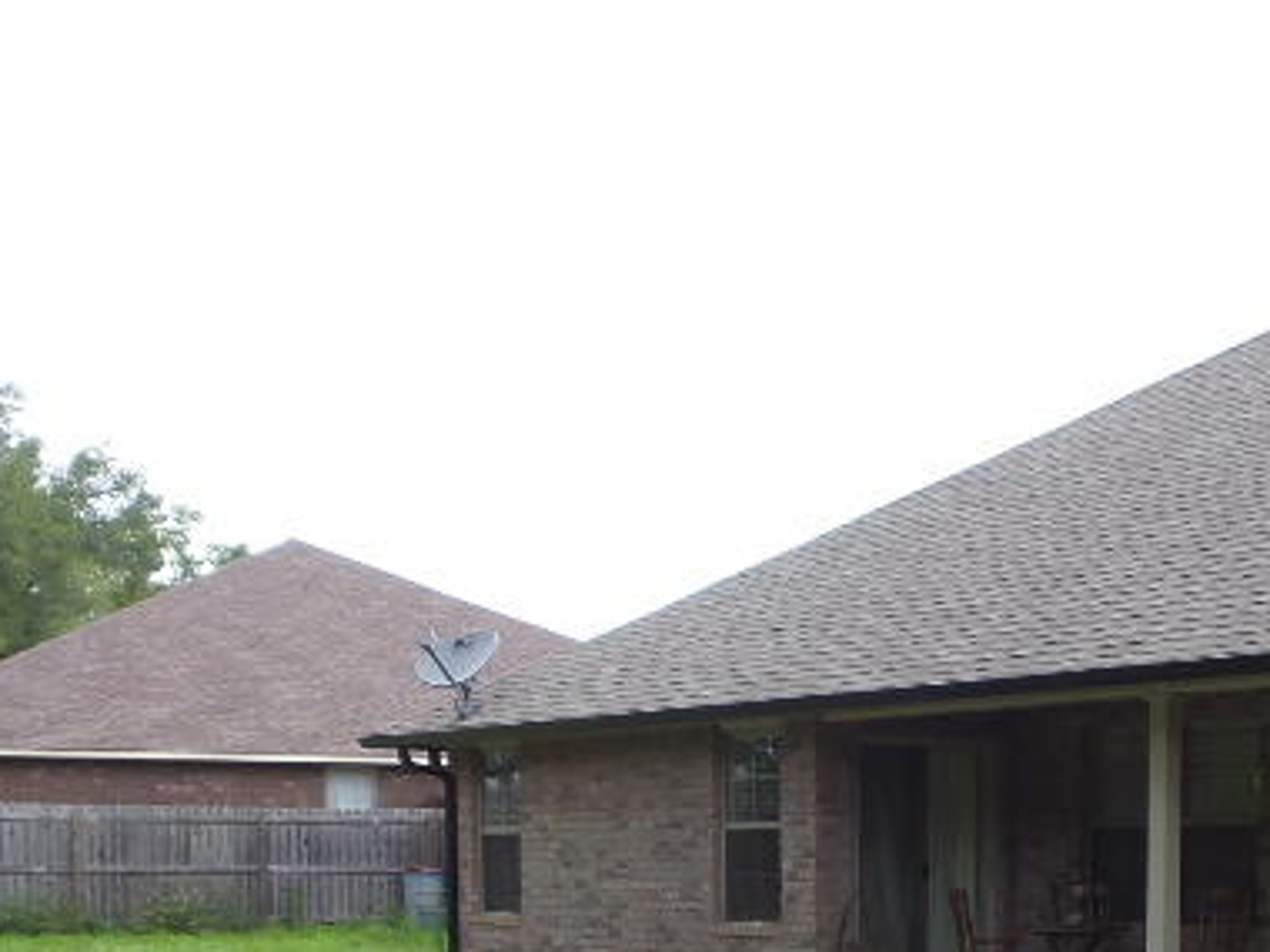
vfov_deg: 22.0
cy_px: 1129
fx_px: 2275
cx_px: 815
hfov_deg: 31.0
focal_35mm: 62
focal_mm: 4.1
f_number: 3.5
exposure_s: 1/250
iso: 100
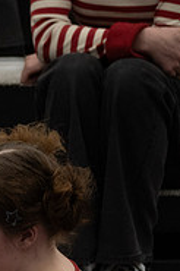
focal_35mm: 614
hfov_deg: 2.2
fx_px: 4613
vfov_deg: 3.4
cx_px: -240
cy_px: 201
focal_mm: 196
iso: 5000
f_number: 5.6
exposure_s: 1/160
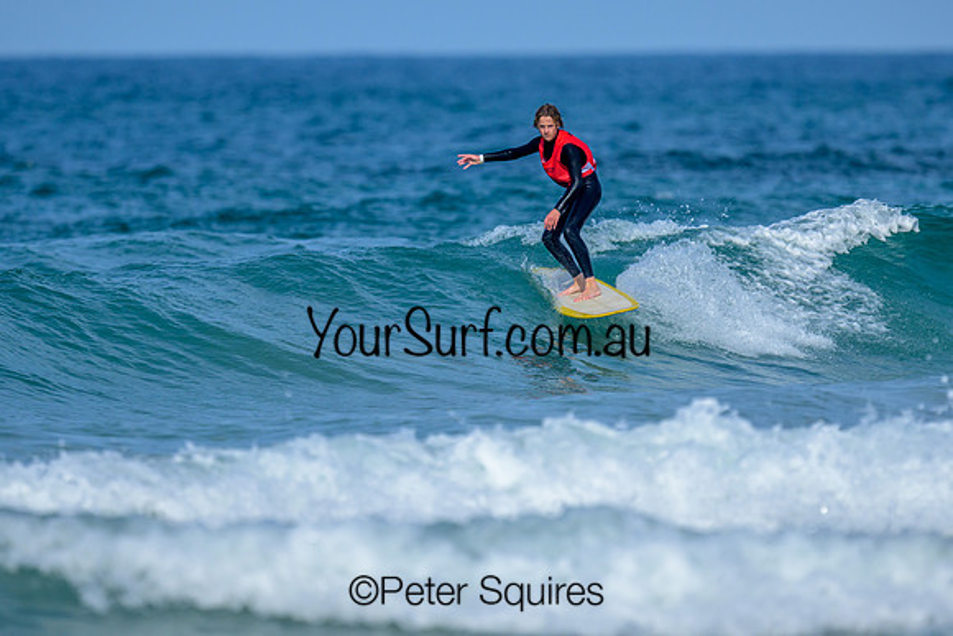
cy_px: 267
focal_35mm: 1100
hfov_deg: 1.9
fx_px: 29124
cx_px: 463
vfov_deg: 1.3
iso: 200
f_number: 6.3
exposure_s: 1/2000
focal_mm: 800
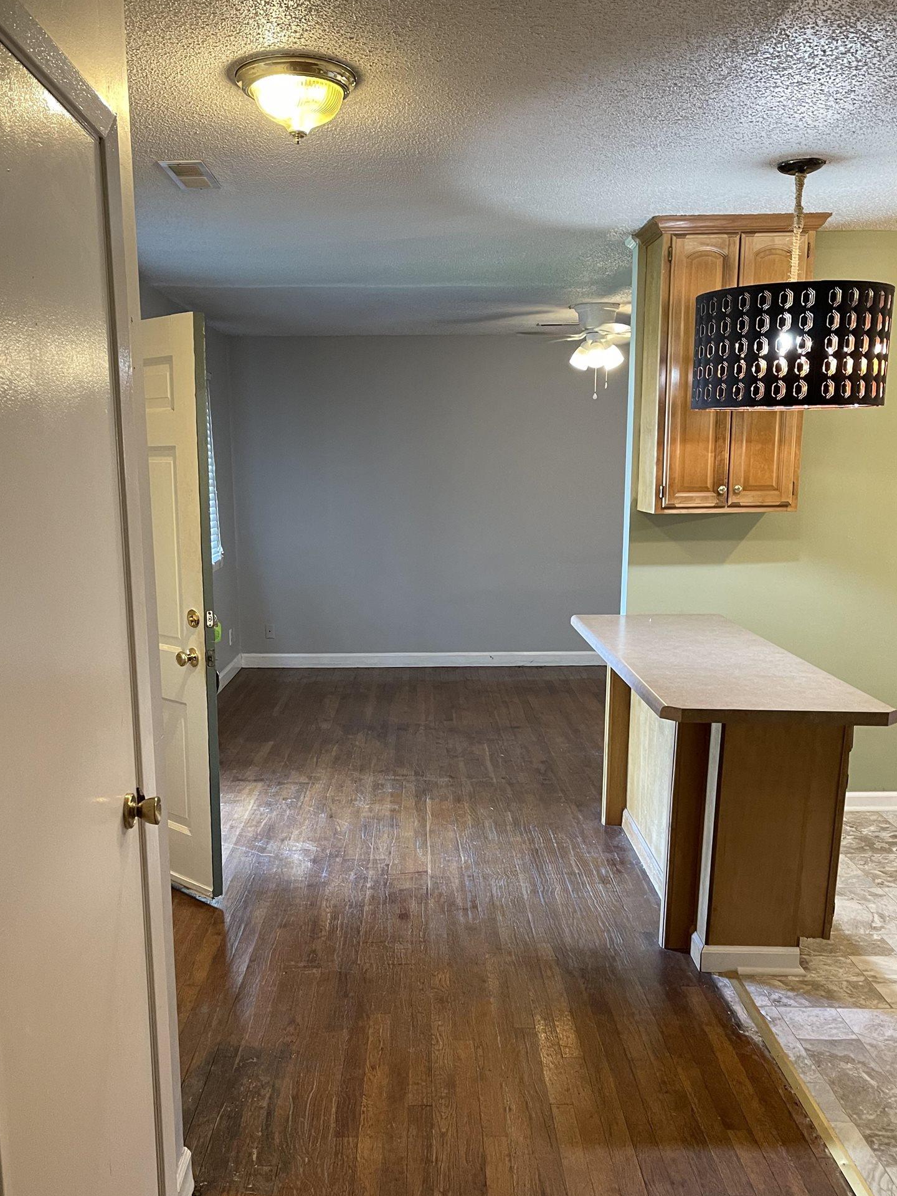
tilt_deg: -10.6
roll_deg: +0.9
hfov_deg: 46.7
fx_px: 1037
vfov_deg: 59.8
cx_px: 409
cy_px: 674
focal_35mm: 30
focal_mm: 5.1
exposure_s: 1/60
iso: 320
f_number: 1.6
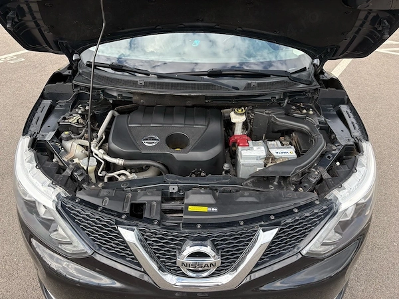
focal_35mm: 26
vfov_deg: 53.1
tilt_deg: -33.2
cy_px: 150
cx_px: 200
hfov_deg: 67.3
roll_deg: -0.9
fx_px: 300
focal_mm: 5.96
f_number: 1.6
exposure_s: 1/667
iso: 64
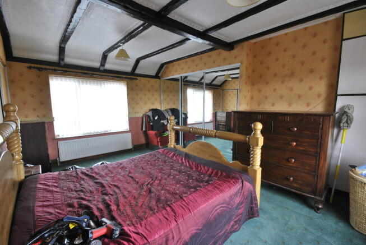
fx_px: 153
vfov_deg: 77.5
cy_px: 122
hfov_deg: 100.3
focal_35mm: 15
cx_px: 183
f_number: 11
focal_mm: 10
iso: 200
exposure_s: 1/4
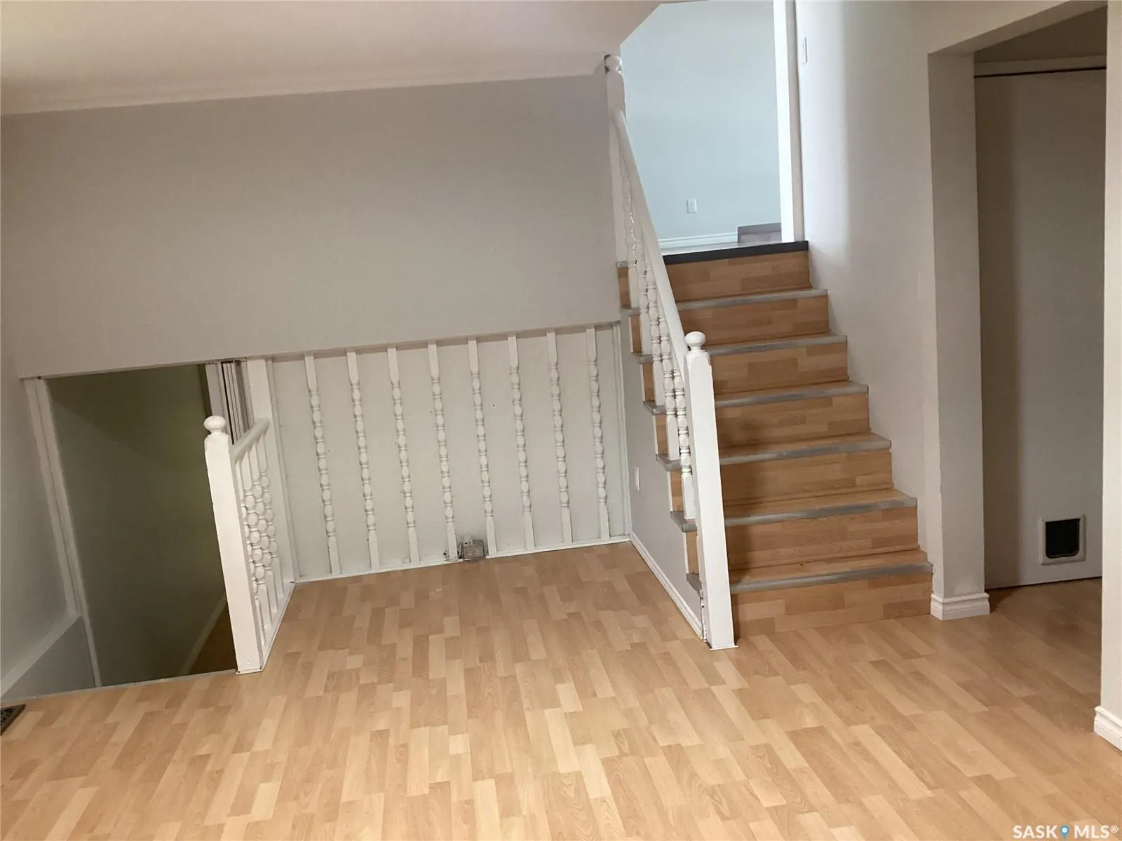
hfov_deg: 58.4
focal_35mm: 31
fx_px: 1005
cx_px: 561
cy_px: 420
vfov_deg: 45.4
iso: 250
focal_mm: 3.3
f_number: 2.4
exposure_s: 1/50
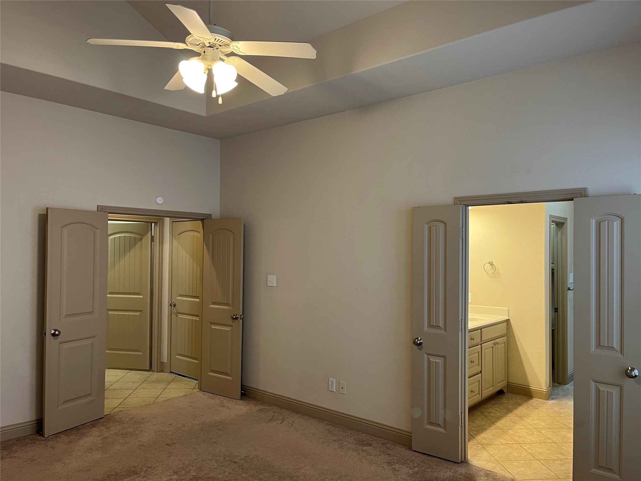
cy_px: 240
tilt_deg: +0.5
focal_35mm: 26
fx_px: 481
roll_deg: -0.3
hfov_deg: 67.3
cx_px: 320
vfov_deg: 53.1
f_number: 1.6
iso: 100
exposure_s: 1/60
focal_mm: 5.1
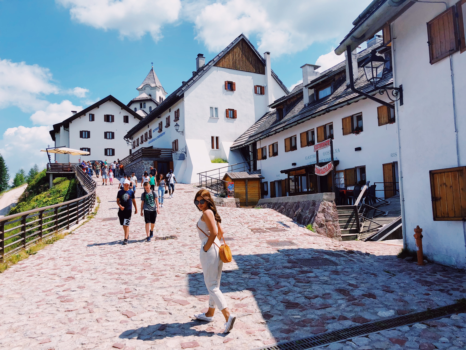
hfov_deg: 63.4
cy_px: 175
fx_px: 377
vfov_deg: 49.7
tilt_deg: +3.8
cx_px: 233
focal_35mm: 28
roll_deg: +3.6
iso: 20
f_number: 1.8
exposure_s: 1/2825
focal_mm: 4
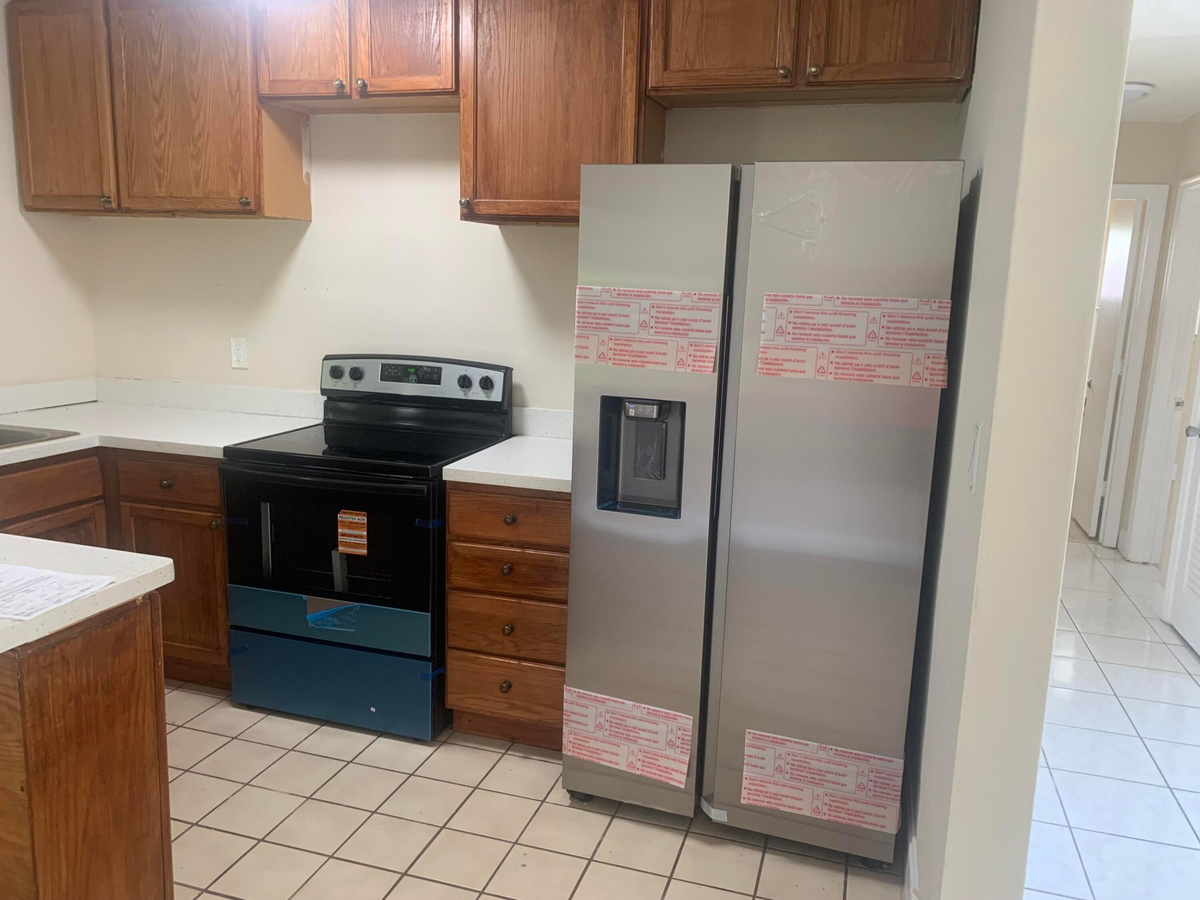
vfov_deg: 53.1
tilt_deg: -9.8
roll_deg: -1.4
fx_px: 901
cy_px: 450
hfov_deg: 67.3
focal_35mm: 26
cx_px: 600
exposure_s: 1/60
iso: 160
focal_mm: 4.25
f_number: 1.8
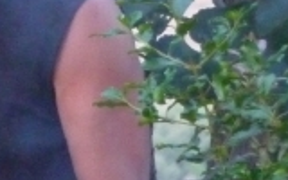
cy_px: -110
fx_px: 7425
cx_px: -164
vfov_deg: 1.4
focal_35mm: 946
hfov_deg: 2.2
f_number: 4.9
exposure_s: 1/60
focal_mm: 40.9
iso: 800
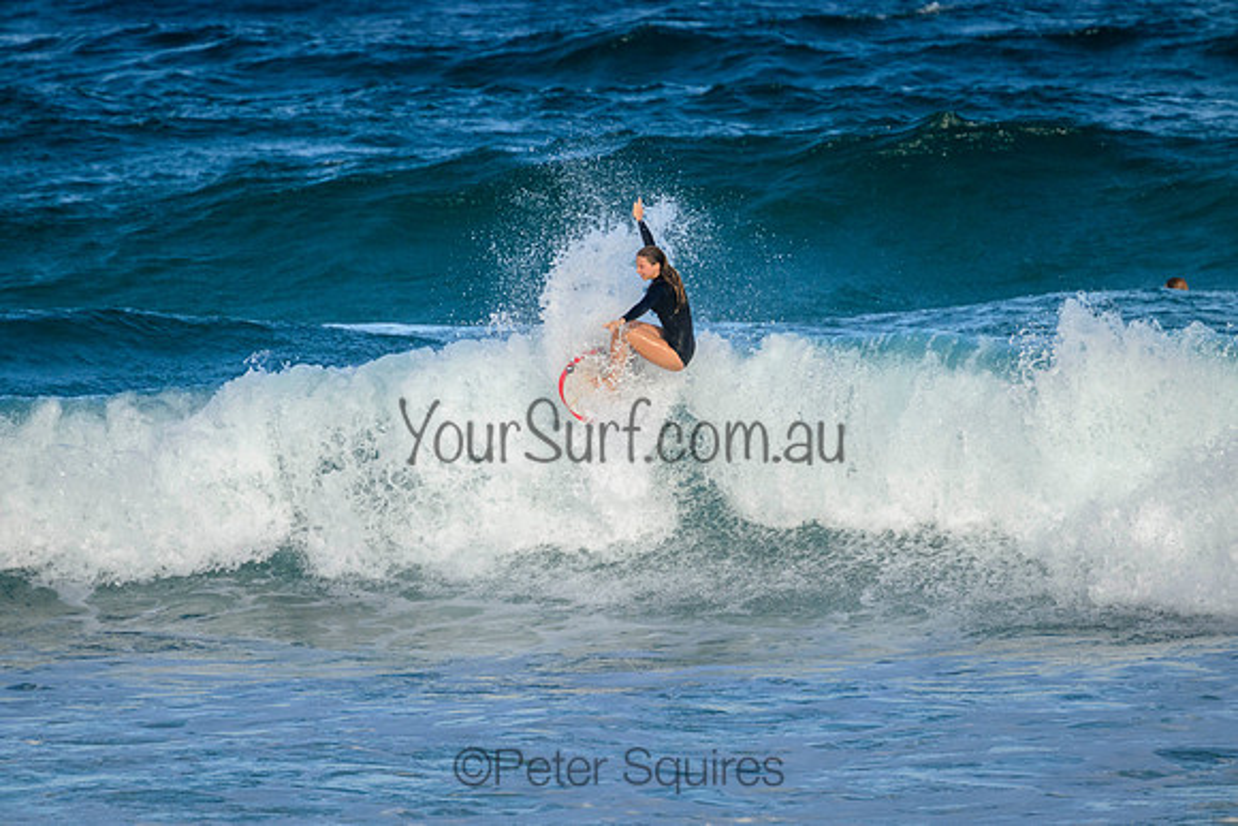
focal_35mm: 800
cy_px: 413
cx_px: 619
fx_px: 27516
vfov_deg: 1.7
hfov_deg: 2.6
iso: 1250
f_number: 11
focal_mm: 800
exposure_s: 1/1600
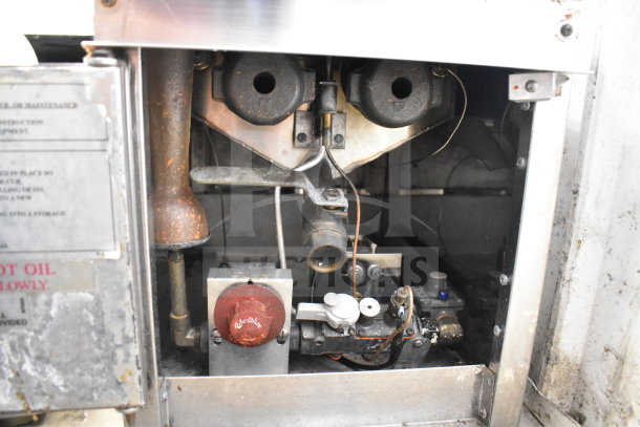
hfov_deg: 67.4
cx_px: 320
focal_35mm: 27
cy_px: 214
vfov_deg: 48.0
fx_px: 480
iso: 6400
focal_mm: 18
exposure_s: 1/30
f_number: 3.5
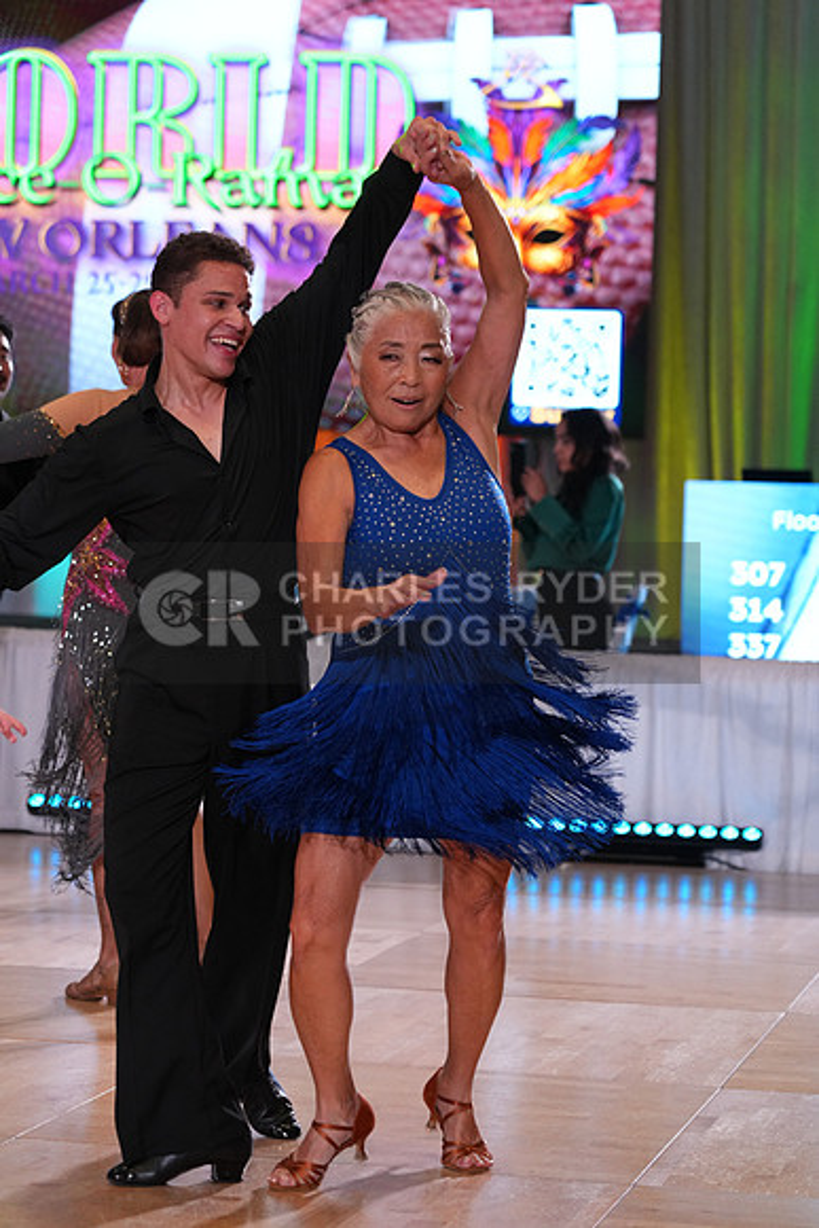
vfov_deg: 20.4
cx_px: 410
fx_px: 3410
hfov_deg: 13.7
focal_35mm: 100
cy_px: 614
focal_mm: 100
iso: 2500
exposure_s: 1/500
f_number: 4
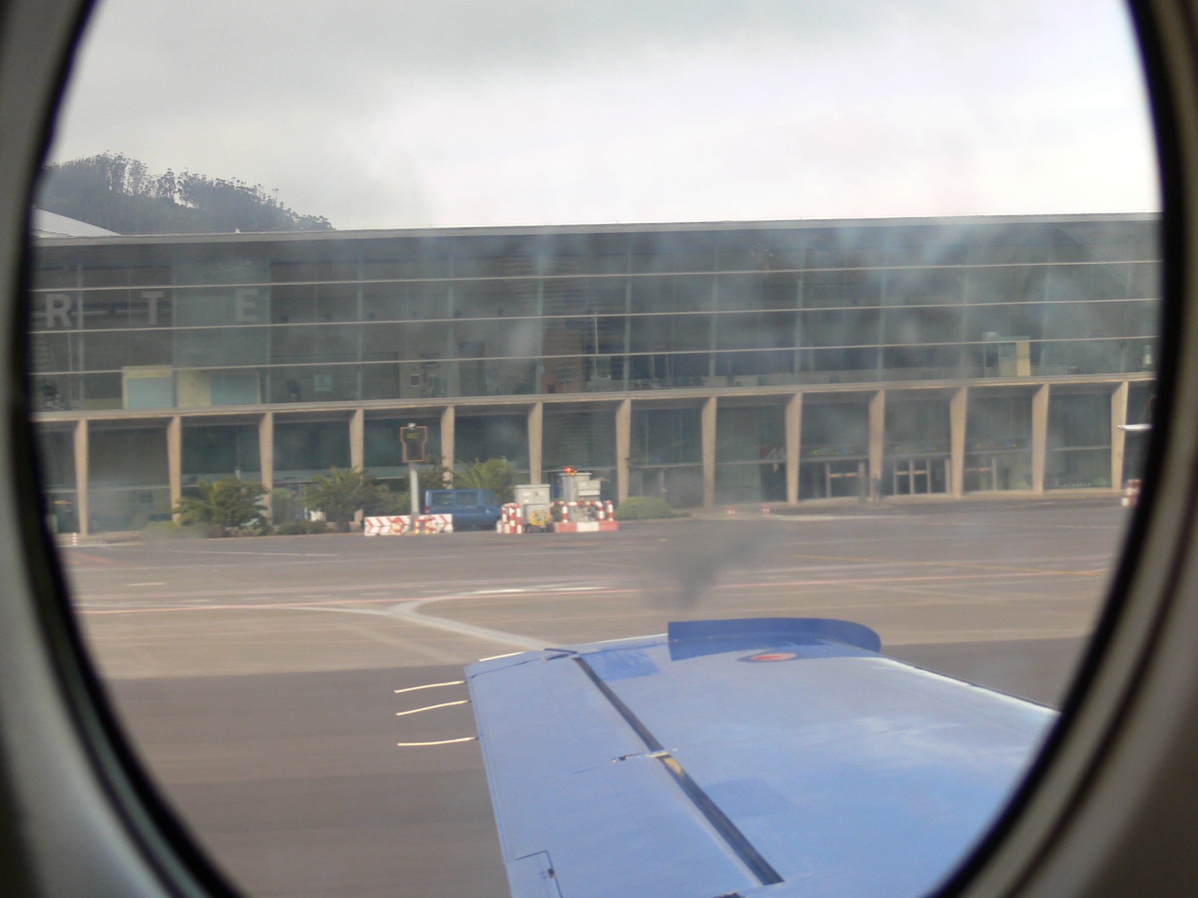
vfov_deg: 14.6
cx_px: 688
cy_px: 490
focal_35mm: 101
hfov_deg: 19.4
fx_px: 3495
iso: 80
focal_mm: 15.4
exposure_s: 1/50
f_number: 3.6
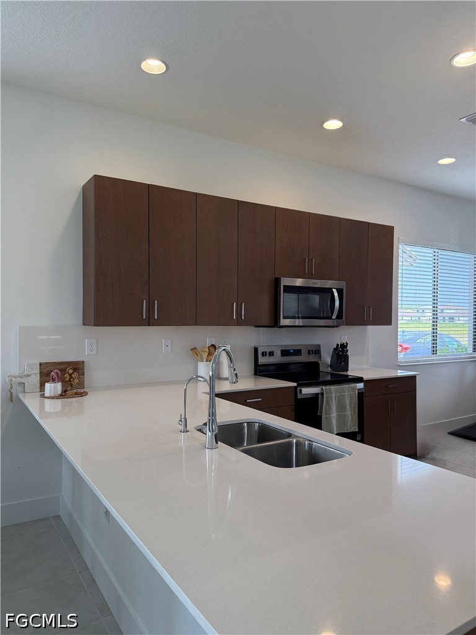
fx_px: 440
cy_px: 318
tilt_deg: -0.1
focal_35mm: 24
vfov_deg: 71.6
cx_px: 238
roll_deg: -1.0
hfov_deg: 56.8
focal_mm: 6.76
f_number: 1.78
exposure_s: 1/180
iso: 200
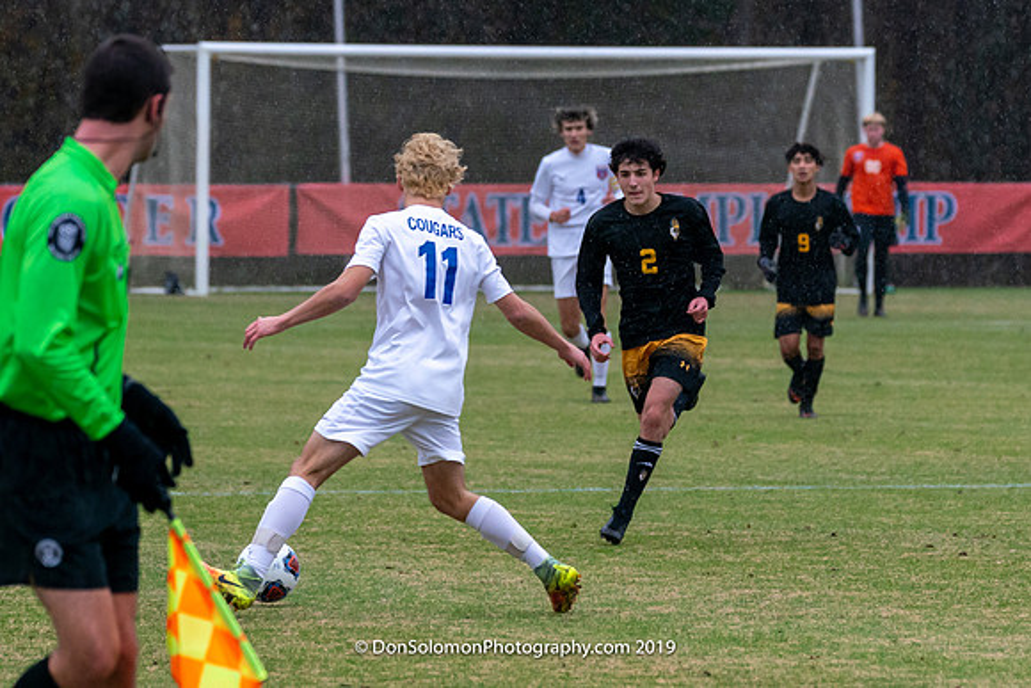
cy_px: 316
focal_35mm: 358
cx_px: 557
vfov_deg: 3.8
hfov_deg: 5.8
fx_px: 10255
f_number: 5.6
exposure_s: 1/1000
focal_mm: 198
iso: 2500
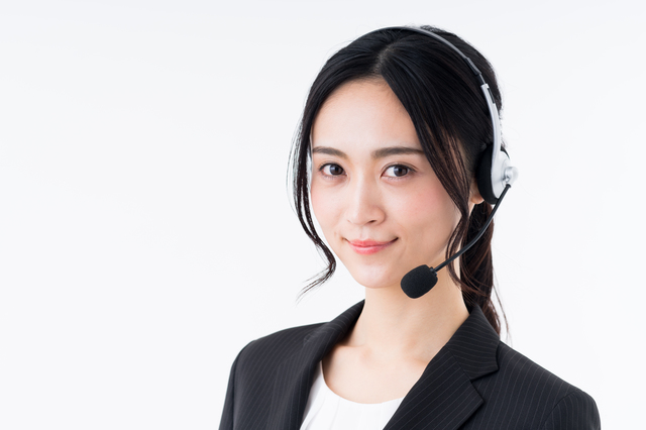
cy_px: 215
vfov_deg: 16.1
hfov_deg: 23.9
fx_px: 1524
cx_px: 323
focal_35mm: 85
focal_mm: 85
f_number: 7.1
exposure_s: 1/125
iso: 100
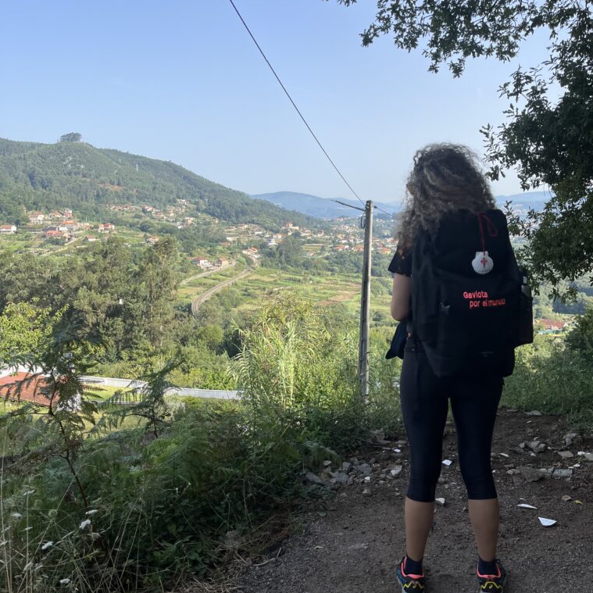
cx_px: 299
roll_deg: -0.7
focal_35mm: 31
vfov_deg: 52.4
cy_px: 266
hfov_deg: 52.5
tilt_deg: -2.7
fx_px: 601
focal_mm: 5.1
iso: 50
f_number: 1.6
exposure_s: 1/1776
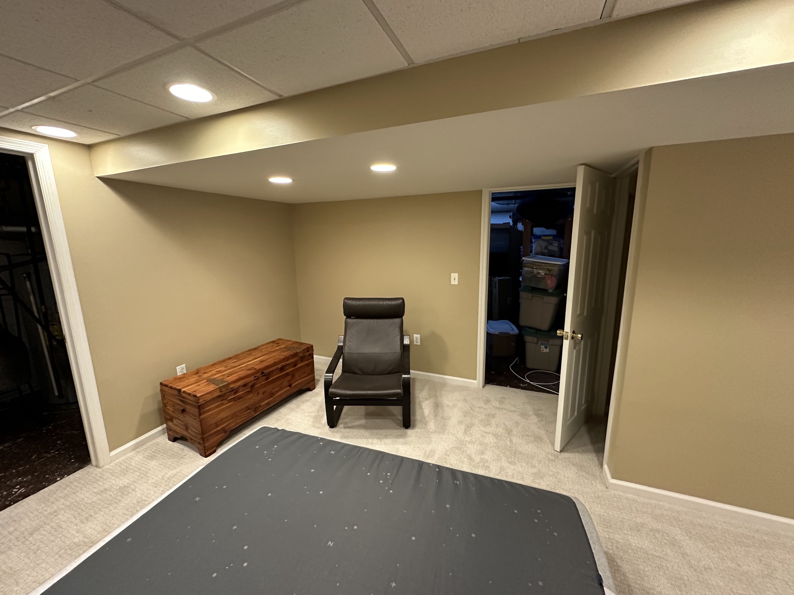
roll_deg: +0.6
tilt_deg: -10.6
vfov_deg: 85.7
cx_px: 397
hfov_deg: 102.1
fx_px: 321
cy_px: 298
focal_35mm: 14
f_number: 2.2
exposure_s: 1/60
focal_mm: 2.22
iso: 500
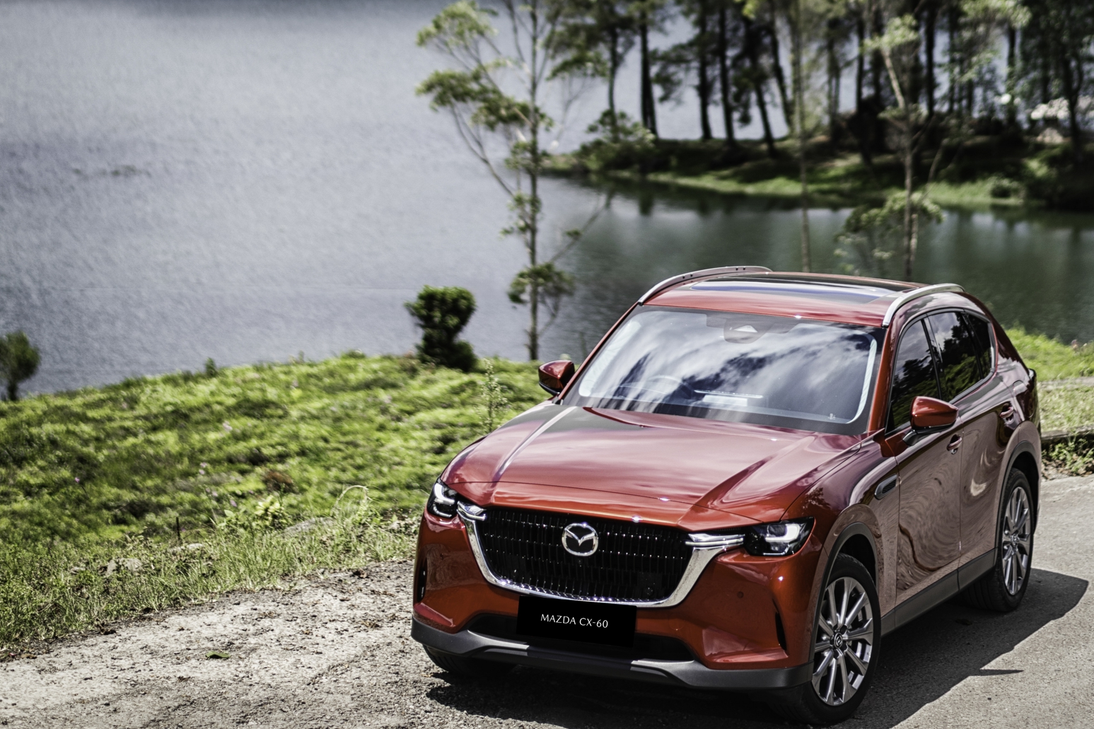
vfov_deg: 18.9
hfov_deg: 28.1
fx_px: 2188
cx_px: 617
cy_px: 421
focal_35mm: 72
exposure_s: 1/5000
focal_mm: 58
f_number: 1.4
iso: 64
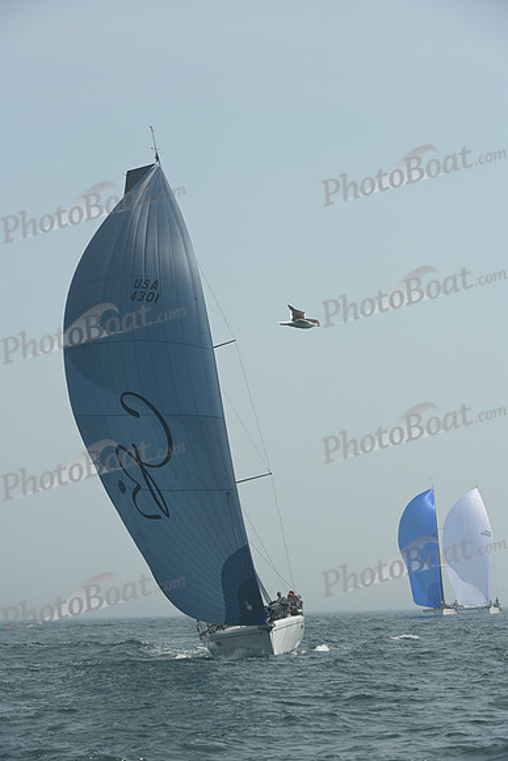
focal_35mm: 135
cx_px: 254
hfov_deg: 10.2
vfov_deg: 15.2
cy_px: 380
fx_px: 2856
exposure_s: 1/1250
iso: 320
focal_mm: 135
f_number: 9
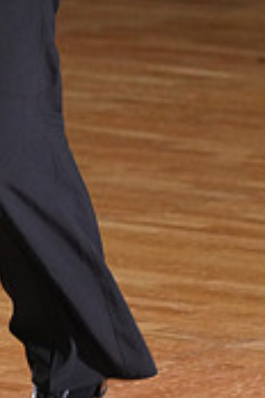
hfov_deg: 3.1
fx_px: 4891
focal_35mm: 443
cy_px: -82
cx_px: -161
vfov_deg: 4.6
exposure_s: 1/200
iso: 2500
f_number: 5
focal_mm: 133
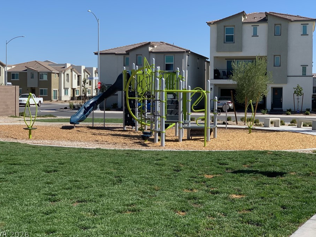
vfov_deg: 24.8
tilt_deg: -0.7
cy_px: 106
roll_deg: -0.8
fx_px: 539
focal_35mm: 59
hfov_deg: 32.7
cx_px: 170
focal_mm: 6
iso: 16
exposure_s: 1/1020
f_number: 2.4
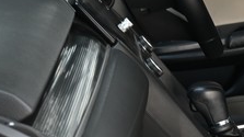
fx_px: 802
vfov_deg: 9.7
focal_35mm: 124
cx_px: 414
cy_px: 145
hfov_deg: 15.3
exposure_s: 1/30
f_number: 5.6
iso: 200
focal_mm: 24
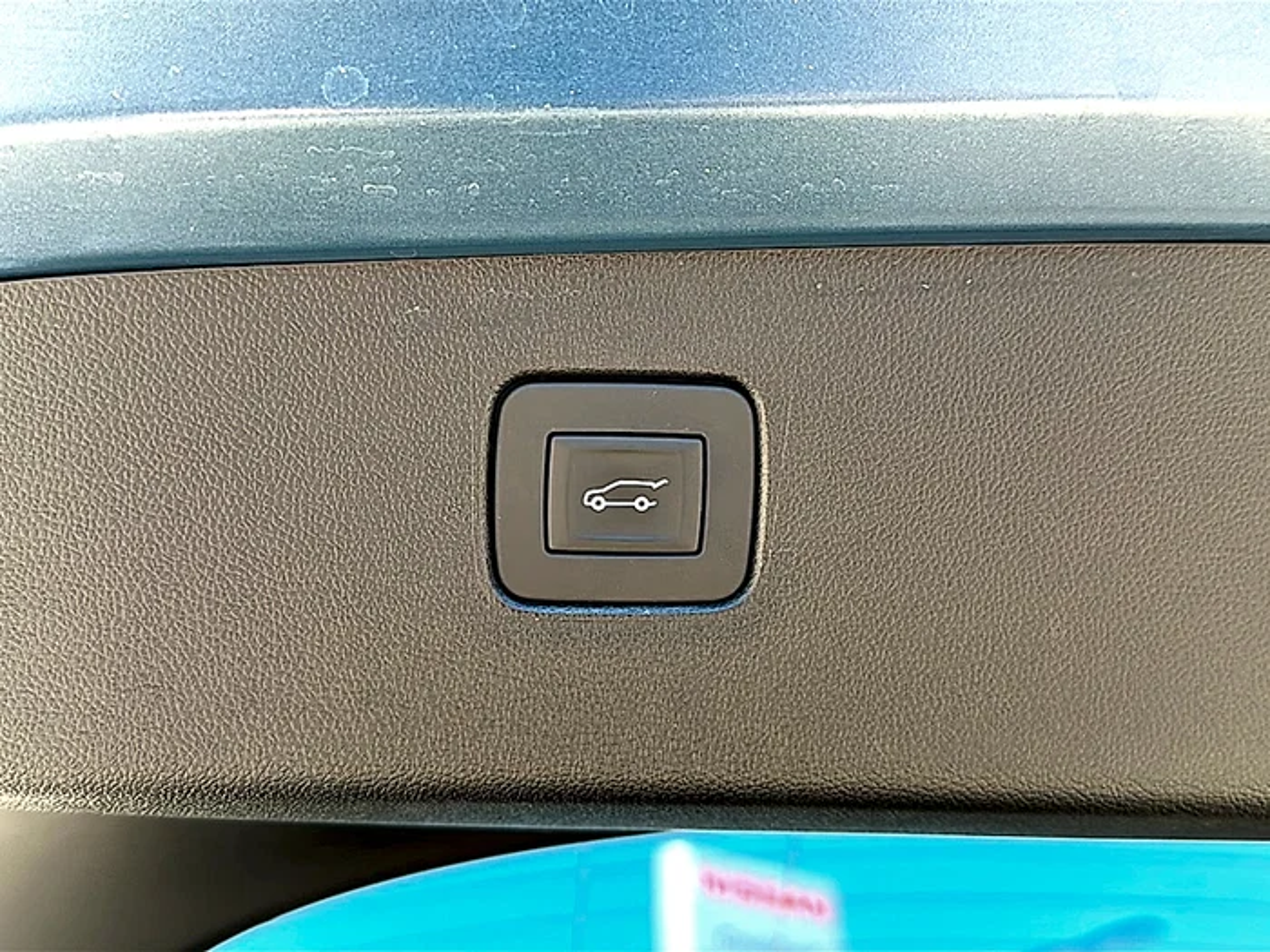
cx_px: 635
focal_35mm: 32
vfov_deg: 44.2
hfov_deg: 56.8
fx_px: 1174
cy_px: 476
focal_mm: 6.86
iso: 80
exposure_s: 1/346
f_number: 1.78
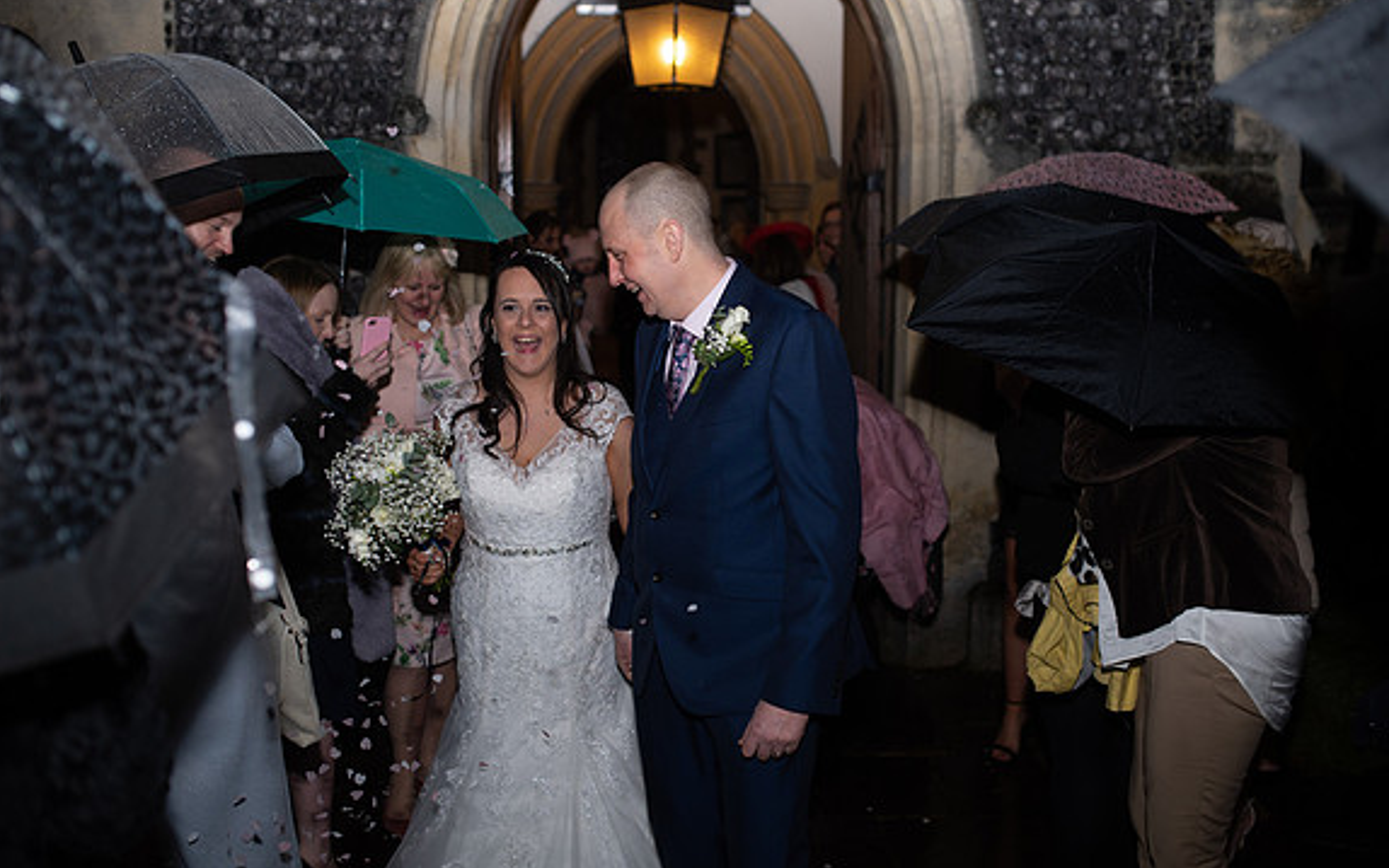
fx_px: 1363
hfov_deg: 54.0
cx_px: 697
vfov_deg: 35.3
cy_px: 411
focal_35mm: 36
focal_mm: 35
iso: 640
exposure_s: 1/400
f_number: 2.5
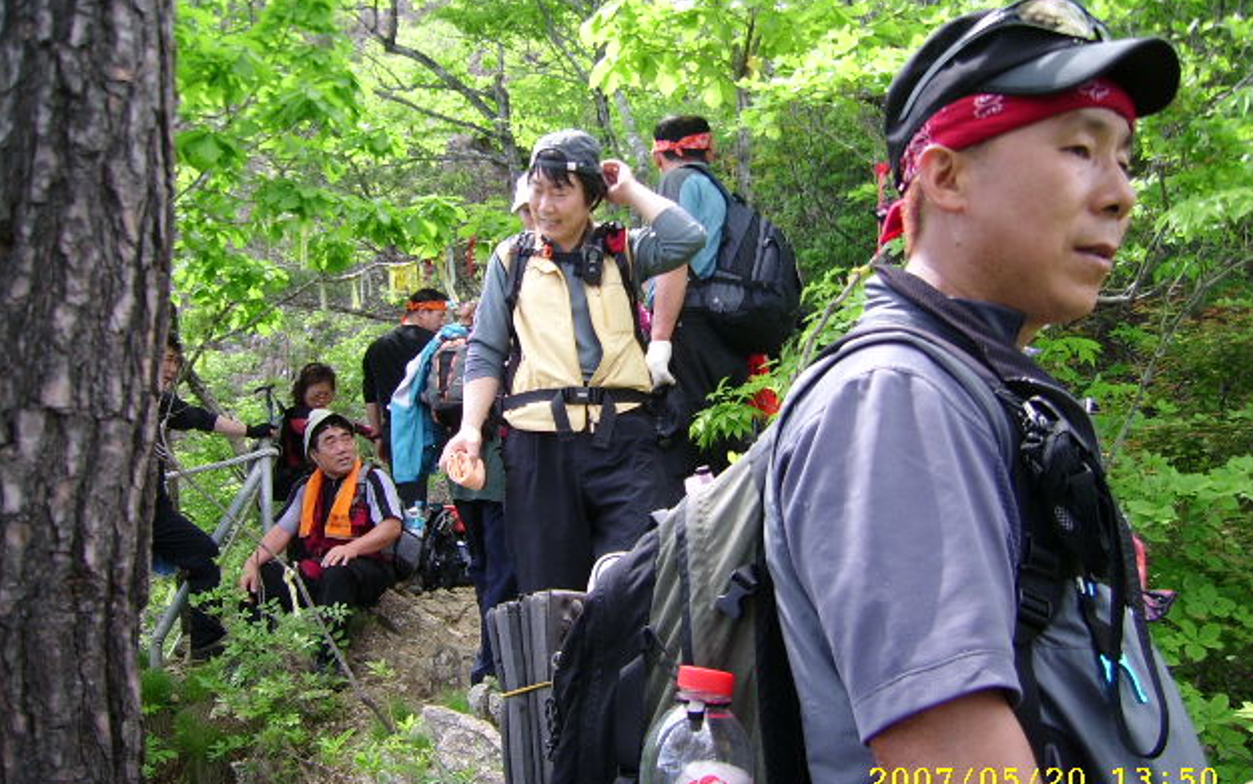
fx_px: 1298
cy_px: 361
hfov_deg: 51.5
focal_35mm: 38
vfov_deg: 33.6
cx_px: 636
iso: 100
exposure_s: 1/176
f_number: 2.8
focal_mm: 5.95
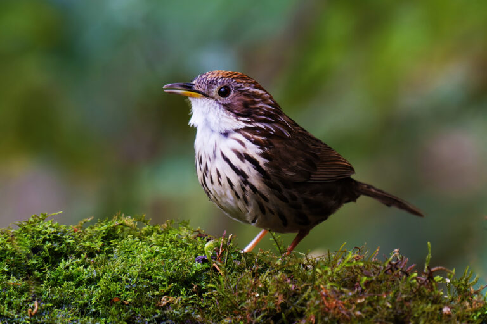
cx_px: 244
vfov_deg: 2.4
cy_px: 162
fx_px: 7913
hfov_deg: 3.5
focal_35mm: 585
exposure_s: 1/50
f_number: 5.6
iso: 1600
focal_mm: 390
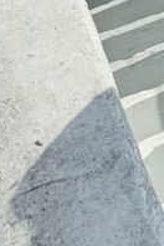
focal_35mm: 129
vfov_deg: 12.0
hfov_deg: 9.0
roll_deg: +0.3
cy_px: -388
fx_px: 881
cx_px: 462
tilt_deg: -17.3
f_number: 1.78
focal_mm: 6.86
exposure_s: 1/4608
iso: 80
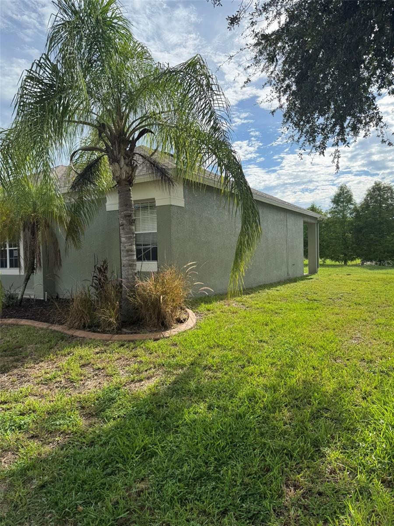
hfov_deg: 56.8
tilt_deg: -0.4
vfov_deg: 71.6
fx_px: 364
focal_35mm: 24
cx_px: 197
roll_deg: +2.7
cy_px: 263
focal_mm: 6.76
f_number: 1.78
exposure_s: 1/3597
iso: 80
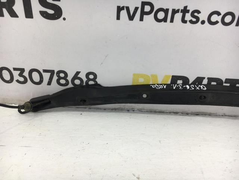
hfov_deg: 61.7
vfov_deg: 48.2
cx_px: 120
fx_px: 200
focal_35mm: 29
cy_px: 90
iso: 25
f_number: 2.2
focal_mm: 4.15
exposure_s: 1/50
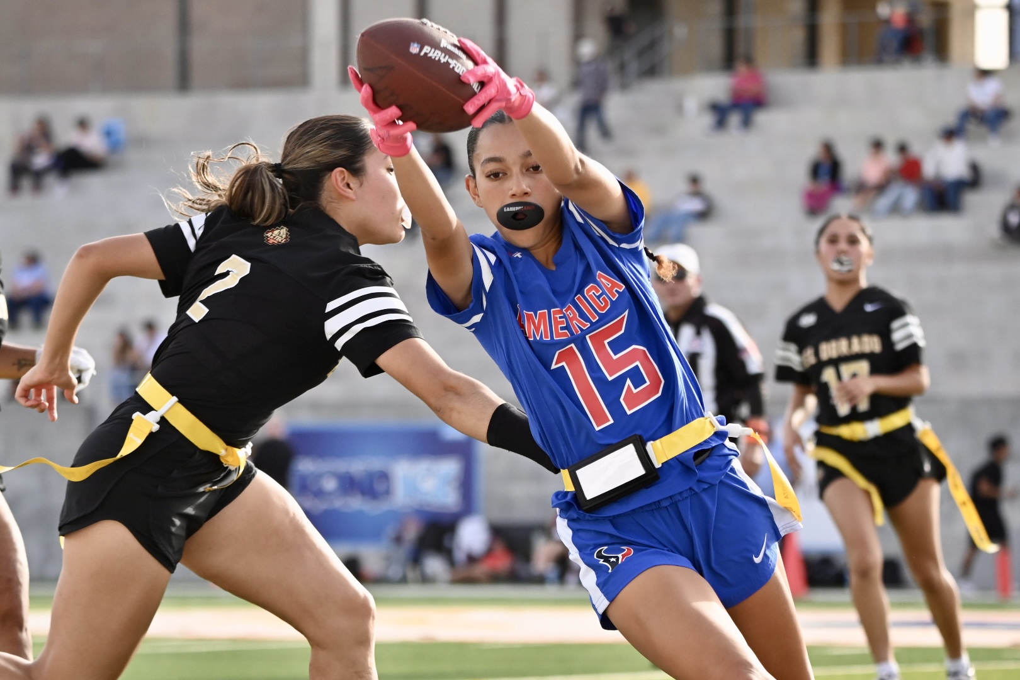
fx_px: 6375
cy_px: 340
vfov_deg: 6.1
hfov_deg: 9.1
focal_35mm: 225
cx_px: 510
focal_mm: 150
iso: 1000
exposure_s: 1/1600
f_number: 5
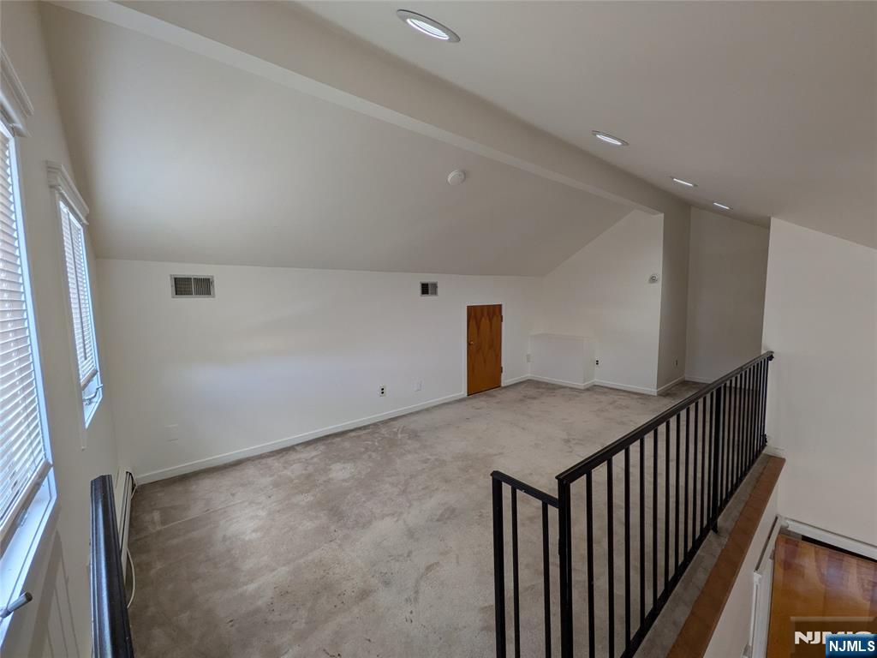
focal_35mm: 14
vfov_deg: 85.7
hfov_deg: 102.1
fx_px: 355
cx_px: 438
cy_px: 329
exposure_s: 1/60
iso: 49
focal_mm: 1.85
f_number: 2.2
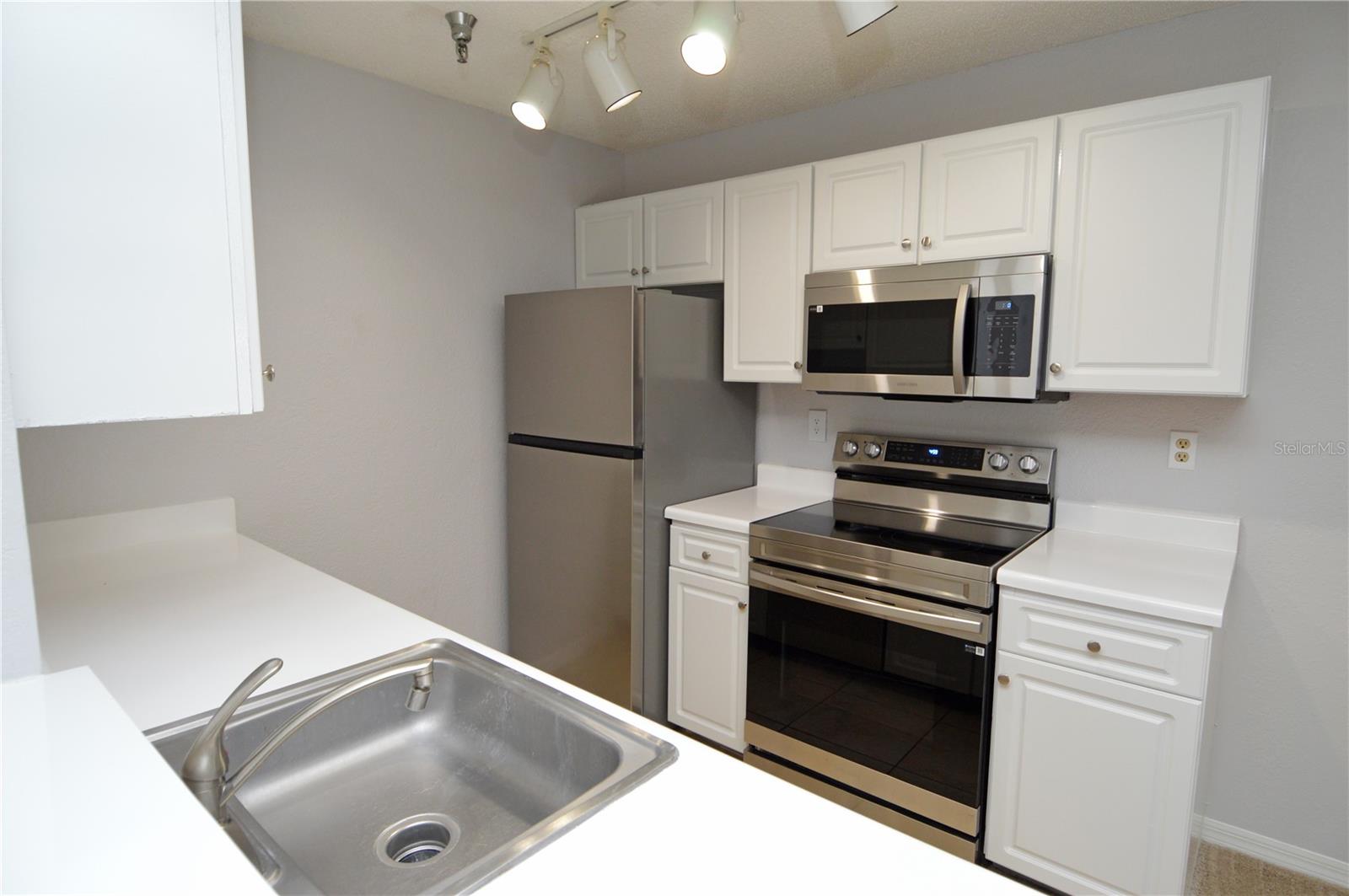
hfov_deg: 90.1
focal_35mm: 18
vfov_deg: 67.3
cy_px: 448
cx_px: 674
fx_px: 674
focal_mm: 12
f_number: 4
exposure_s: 1/60
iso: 640
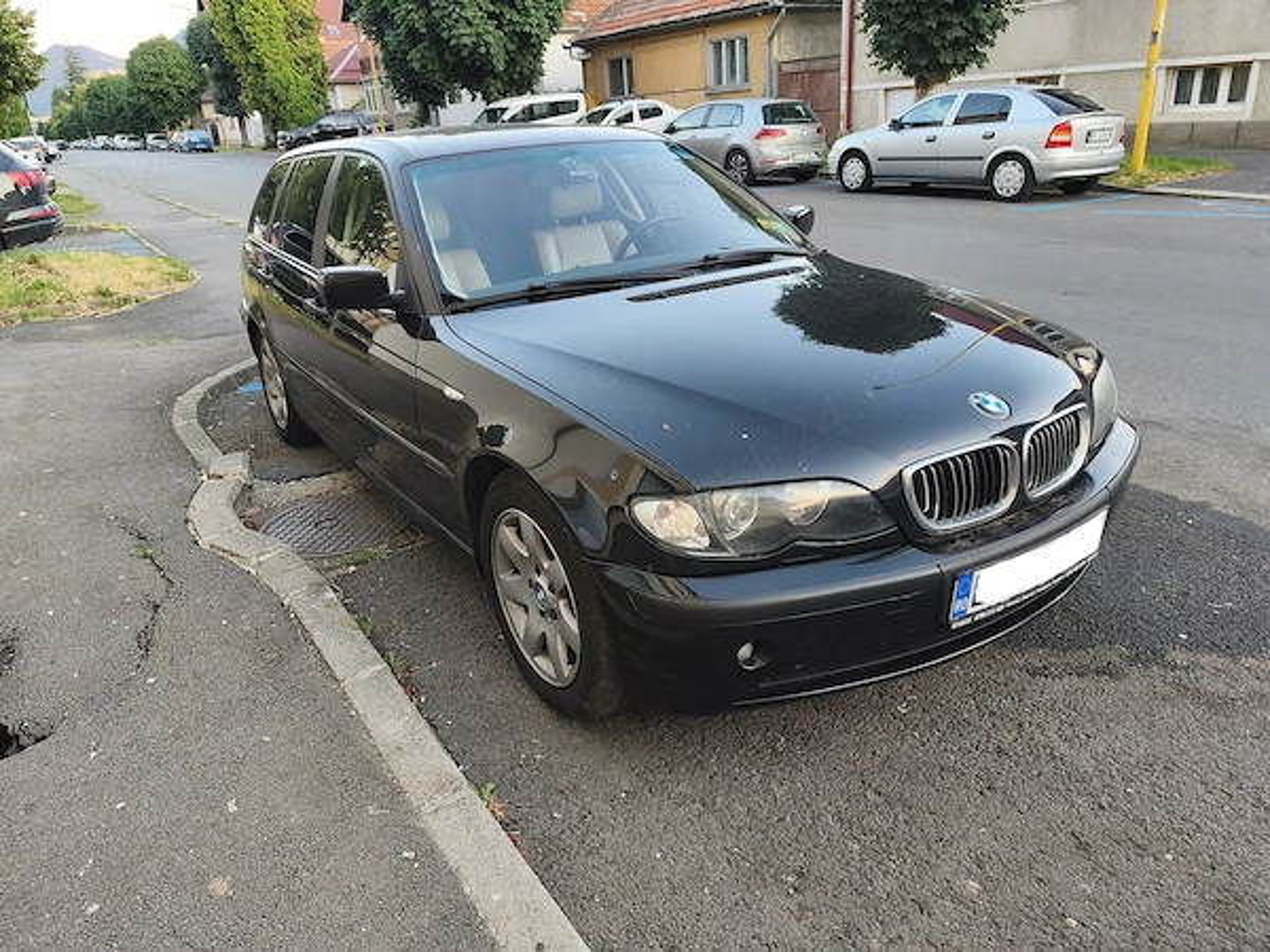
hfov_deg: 73.9
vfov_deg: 58.9
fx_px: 844
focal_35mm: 23
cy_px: 476
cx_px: 635
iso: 250
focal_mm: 6.14
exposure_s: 1/99.9
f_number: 1.65
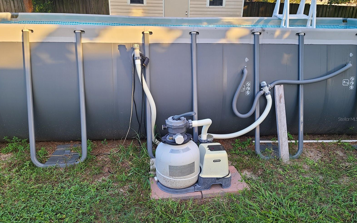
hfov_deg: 66.5
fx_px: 272
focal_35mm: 28
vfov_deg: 44.5
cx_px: 178
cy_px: 119
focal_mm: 5.4
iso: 50
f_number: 1.8
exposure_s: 1/120
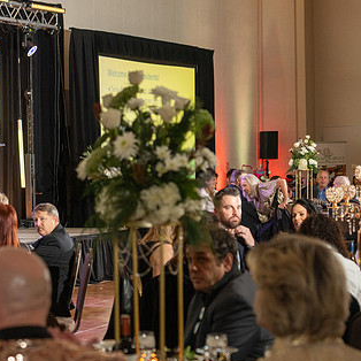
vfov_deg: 17.0
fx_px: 1203
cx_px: 106
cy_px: 212
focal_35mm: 102
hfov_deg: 17.0
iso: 2000
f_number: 4
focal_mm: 65
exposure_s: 1/200
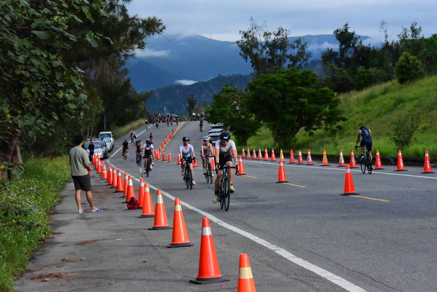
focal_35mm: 112
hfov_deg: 18.3
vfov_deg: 12.2
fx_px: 1360
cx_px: 218
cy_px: 146
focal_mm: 112
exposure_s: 1/3200
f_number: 14
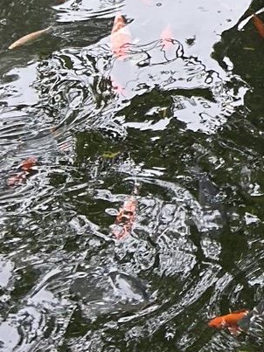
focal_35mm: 129
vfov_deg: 14.5
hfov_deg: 10.3
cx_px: 571
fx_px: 1312
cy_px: -135
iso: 64
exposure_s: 1/121
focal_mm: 5.7
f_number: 1.5
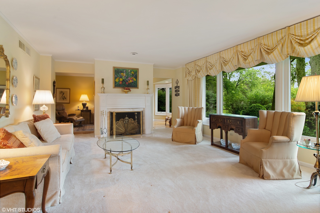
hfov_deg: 90.0
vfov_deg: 67.4
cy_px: 106
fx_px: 160
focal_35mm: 18
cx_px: 160
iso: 200
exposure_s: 1
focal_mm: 12
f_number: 8
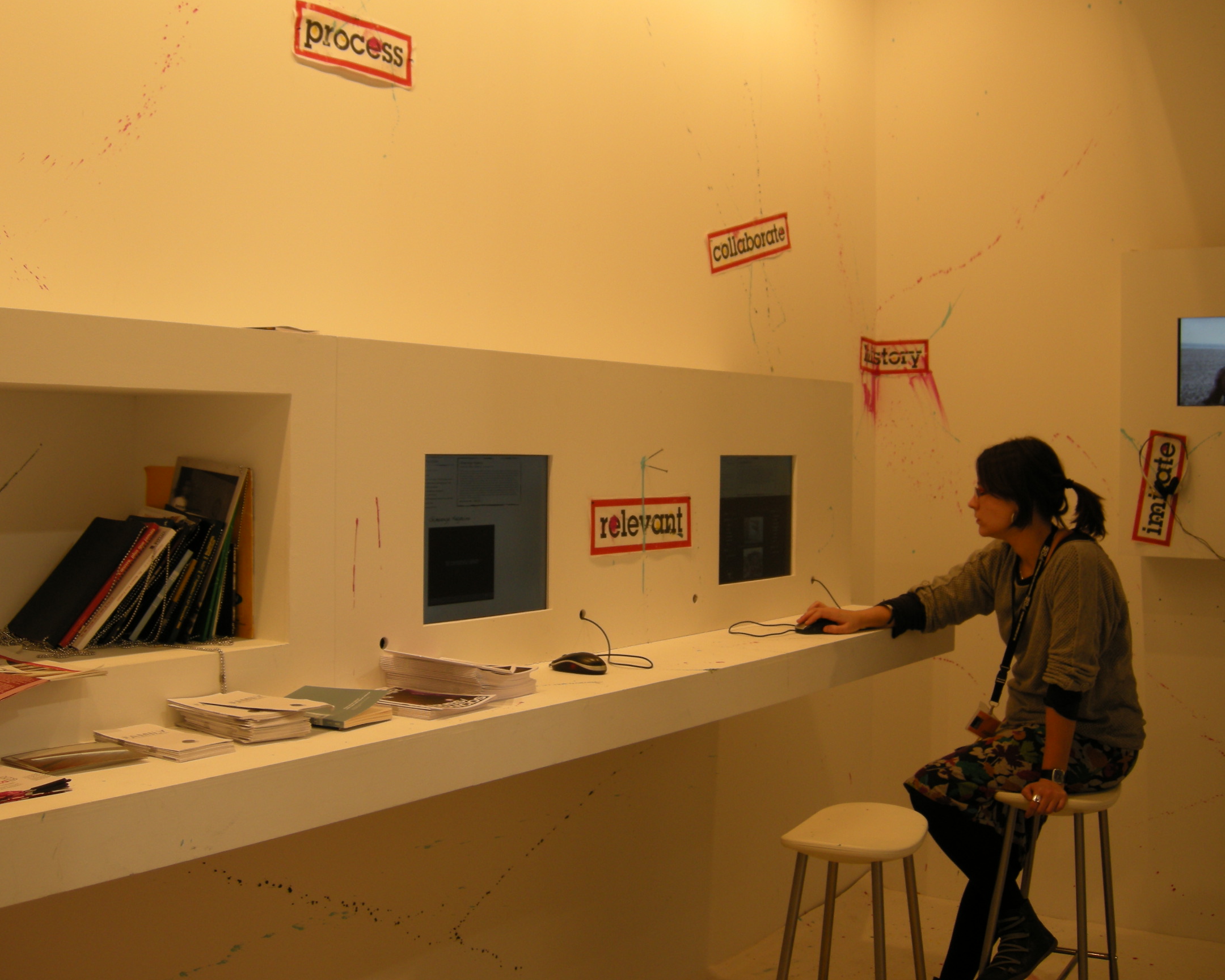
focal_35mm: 41
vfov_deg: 36.5
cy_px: 458
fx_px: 1486
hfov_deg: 44.8
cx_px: 640
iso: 64
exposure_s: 1/43.1
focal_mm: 7.5
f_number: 4.3
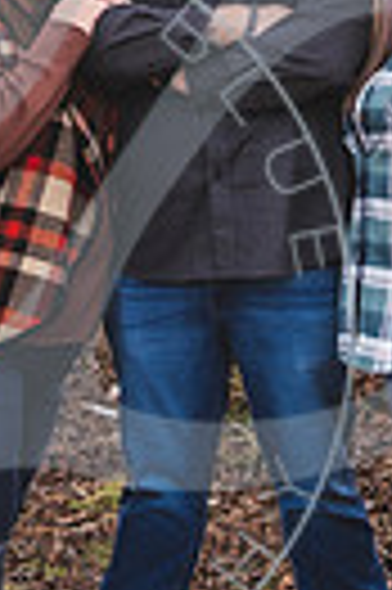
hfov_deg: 9.1
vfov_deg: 13.4
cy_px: -18
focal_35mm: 151
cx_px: 140
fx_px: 2473
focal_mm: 44
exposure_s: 1/320
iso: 100
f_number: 2.8
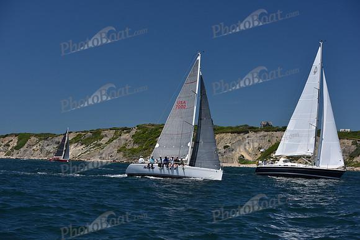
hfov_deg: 28.8
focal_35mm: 70
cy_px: 120
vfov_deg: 19.5
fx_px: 700
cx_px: 180
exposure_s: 1/800
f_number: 7.1
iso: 250
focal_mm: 70
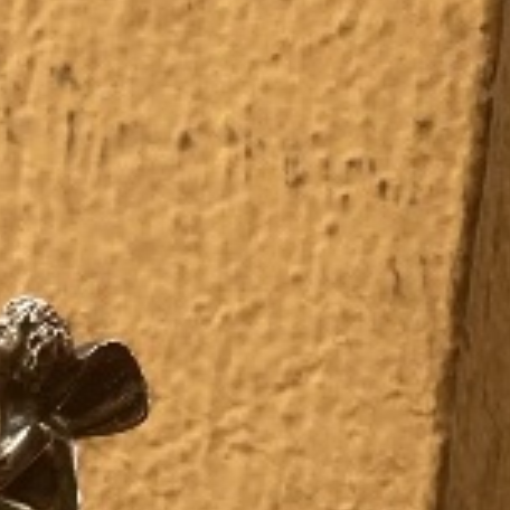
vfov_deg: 8.1
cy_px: 1322
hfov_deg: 7.9
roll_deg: +1.1
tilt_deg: -18.8
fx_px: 3267
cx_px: -960
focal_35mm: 196
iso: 25
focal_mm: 3.99
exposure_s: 1/100
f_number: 1.8
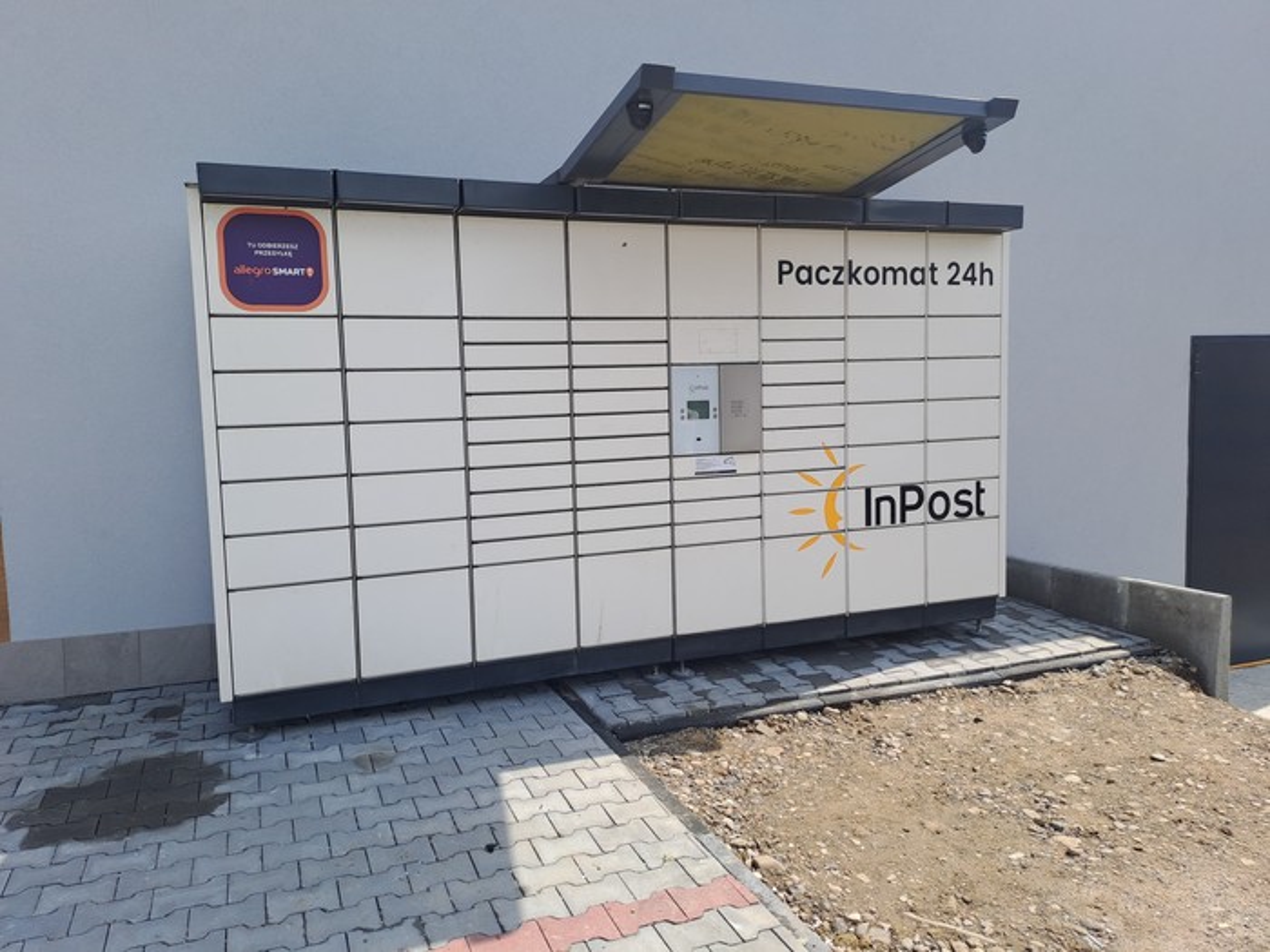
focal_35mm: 25
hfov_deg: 69.4
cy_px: 476
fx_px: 917
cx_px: 635
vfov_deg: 54.9
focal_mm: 4.65
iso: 32
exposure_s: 1/900
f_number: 1.8
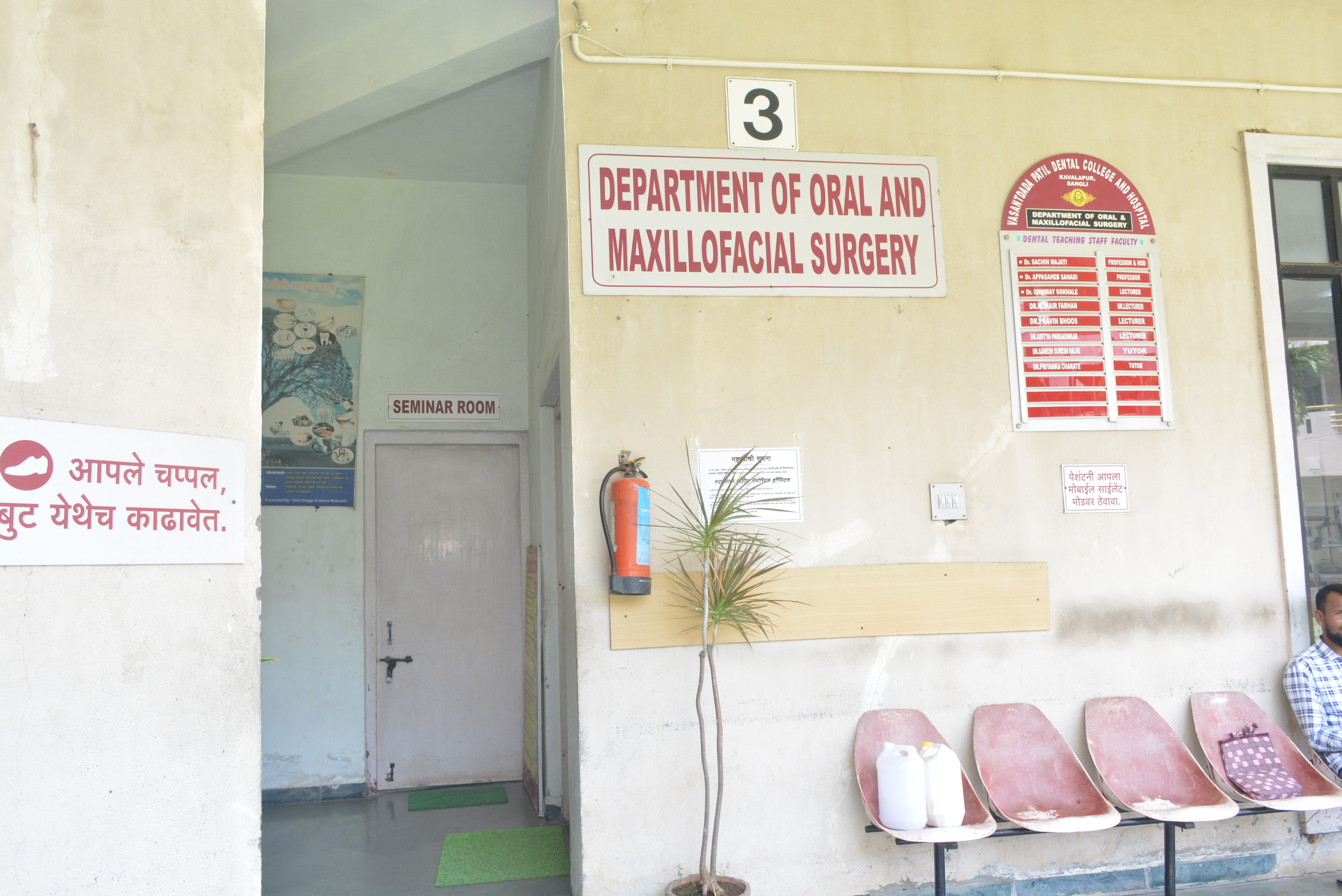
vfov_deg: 48.0
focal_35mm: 27
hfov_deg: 67.4
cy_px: 448
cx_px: 671
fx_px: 1007
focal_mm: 18
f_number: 7.1
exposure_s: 1/60
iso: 640
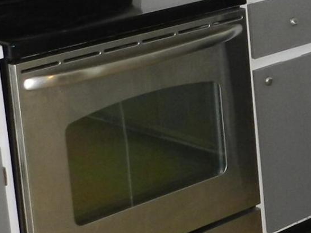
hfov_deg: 16.1
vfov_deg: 12.1
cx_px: 318
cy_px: -29
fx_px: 1078
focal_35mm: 120
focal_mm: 4
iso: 200
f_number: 3.4
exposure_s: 1/30
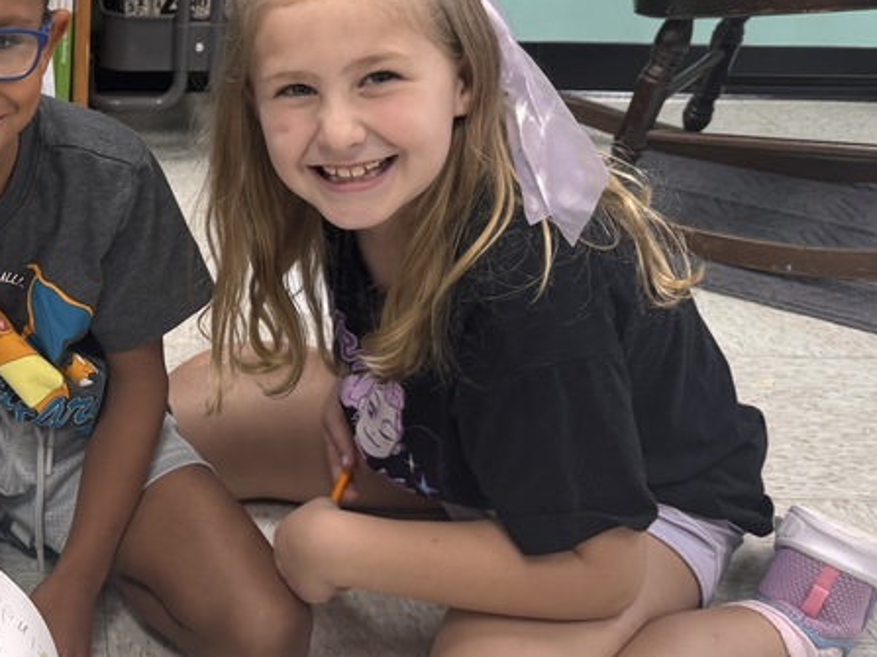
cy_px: 239
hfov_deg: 31.9
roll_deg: -0.6
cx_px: -26
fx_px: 1393
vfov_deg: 26.4
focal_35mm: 55
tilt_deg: -21.2
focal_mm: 6.76
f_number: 1.78
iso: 125
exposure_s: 1/60
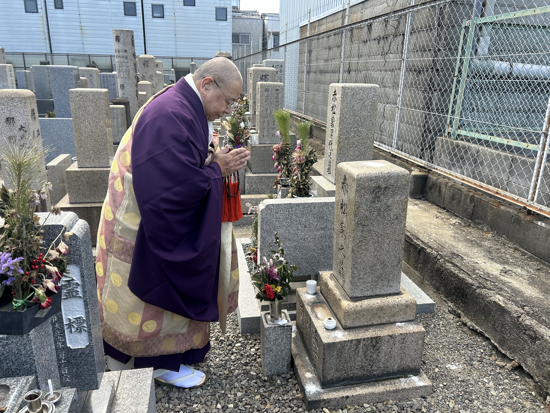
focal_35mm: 26
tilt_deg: -17.6
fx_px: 413
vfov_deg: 53.1
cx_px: 275
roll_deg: -2.4
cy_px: 206
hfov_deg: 67.3
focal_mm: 5.7
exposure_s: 1/521
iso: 50
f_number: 1.5
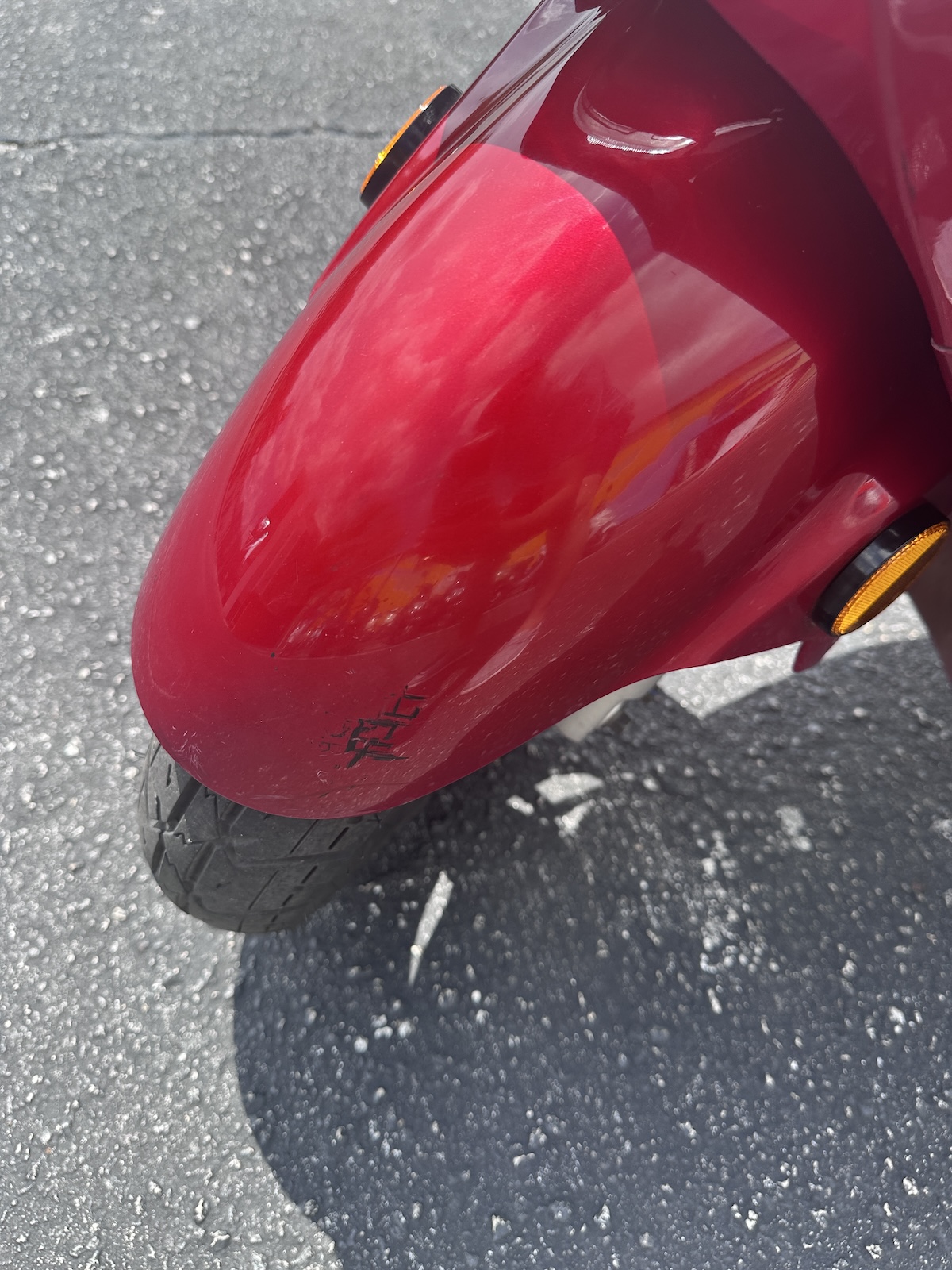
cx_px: 476
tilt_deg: -47.1
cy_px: 635
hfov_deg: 56.8
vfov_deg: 71.6
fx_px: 880
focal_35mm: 24
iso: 80
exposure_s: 1/1495
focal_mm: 6.86
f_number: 1.78
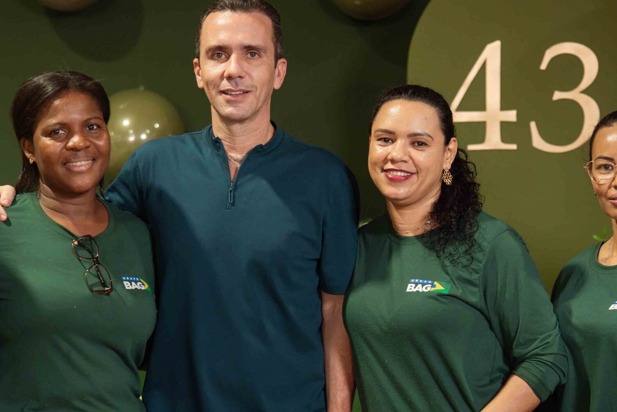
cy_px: 290
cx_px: 273
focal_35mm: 92
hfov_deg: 22.1
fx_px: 1577
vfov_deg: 14.8
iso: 500
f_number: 2.2
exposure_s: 1/160
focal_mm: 36
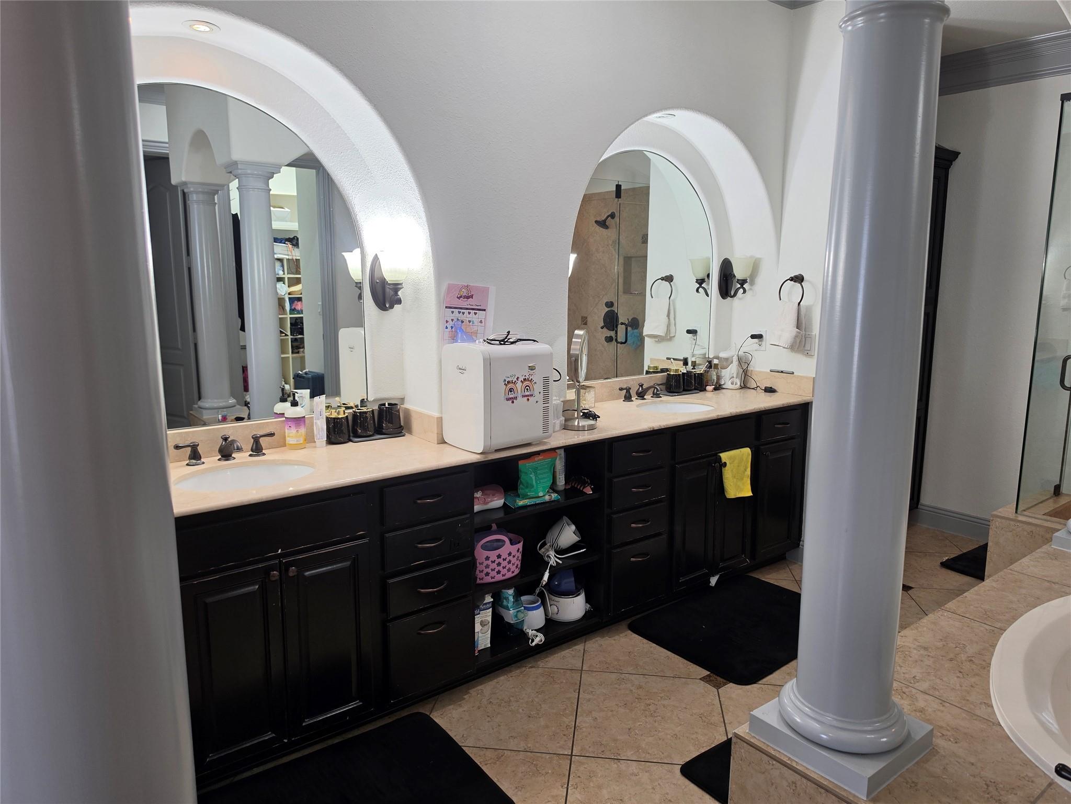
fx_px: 712
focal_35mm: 23
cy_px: 402
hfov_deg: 73.9
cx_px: 536
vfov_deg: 58.9
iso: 50
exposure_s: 1/120
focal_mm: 6.5
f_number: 1.4
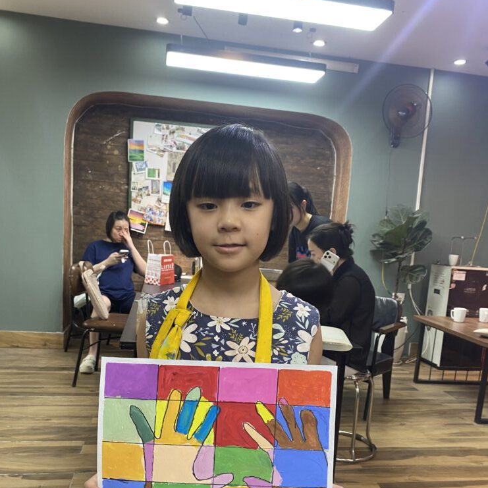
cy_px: 314
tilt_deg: -8.1
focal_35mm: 31
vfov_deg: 51.8
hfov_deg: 52.5
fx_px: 494
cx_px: 242
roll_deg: -3.0
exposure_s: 1/50
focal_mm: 4.25
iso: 64
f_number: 1.8
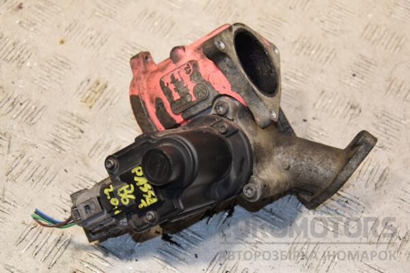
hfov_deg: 27.0
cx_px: 205
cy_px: 136
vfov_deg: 18.2
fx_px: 854
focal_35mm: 75
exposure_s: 1/160
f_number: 5
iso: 800
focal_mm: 50
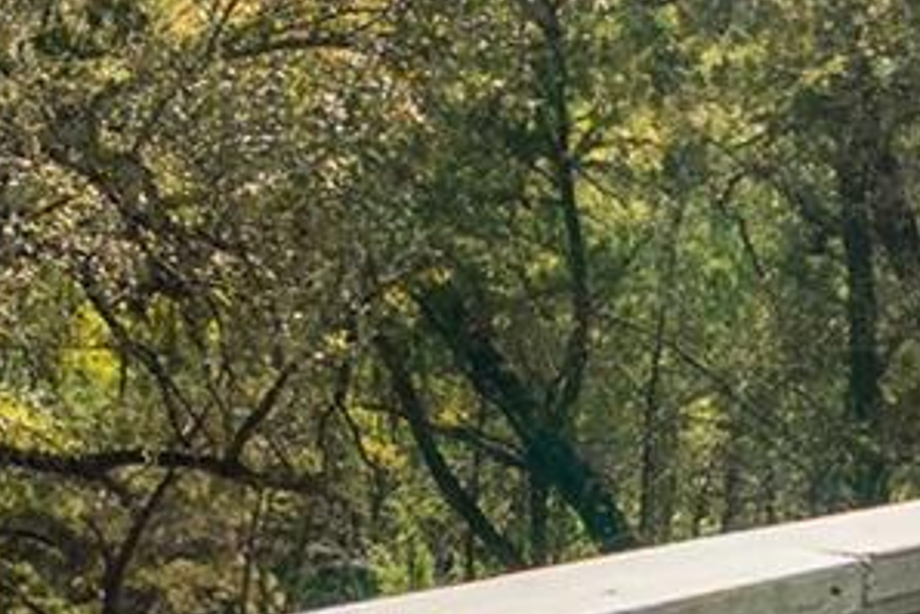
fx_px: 2812
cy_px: 153
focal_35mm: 110
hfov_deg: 18.4
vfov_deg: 12.4
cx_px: 704
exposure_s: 1/40
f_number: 9
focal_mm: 16
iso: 160
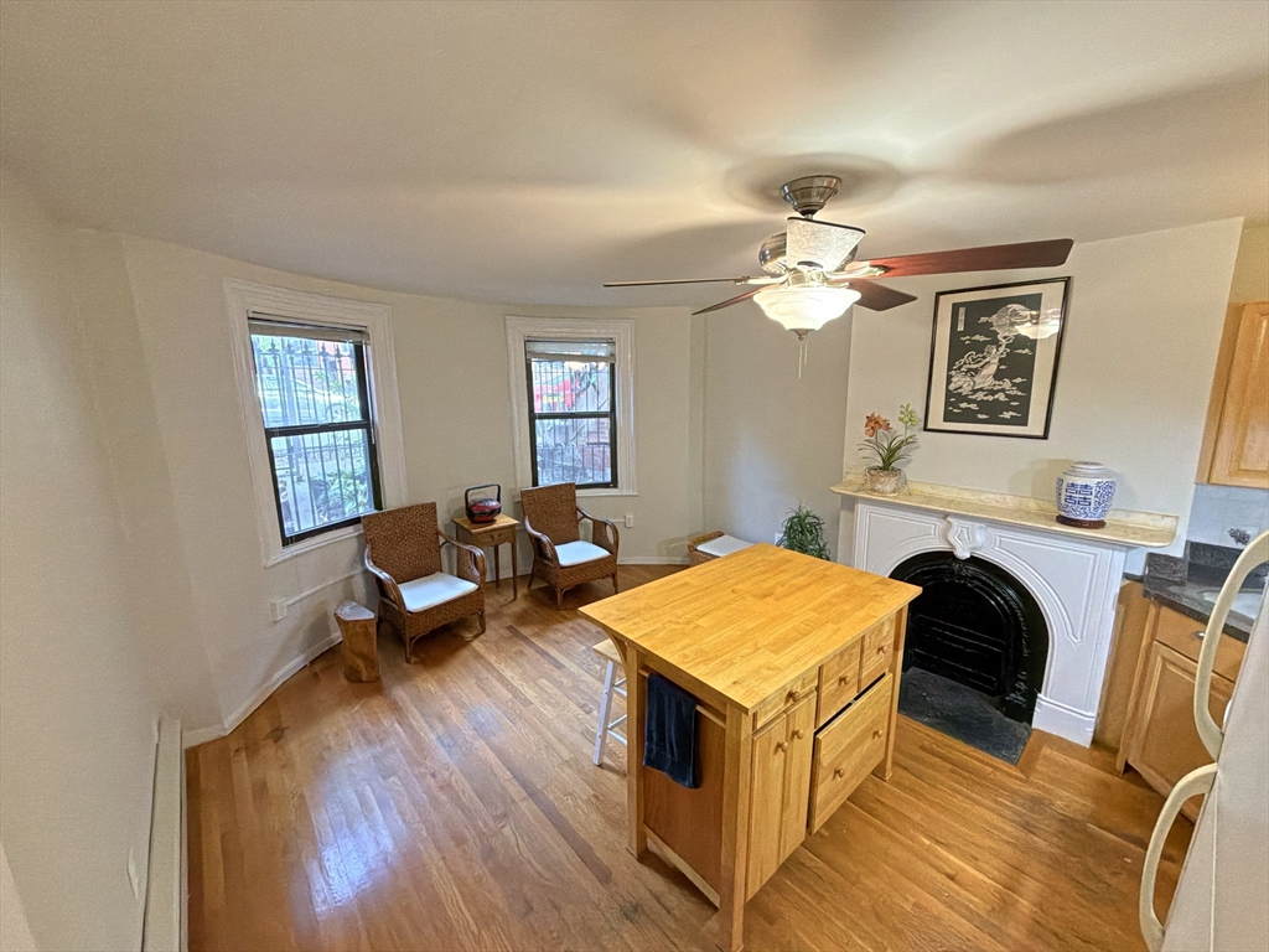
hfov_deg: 102.1
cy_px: 476
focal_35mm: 14
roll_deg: +0.7
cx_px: 634
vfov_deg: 85.7
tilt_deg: -12.1
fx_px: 513
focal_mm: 2.22
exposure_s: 1/60
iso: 400
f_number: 2.2
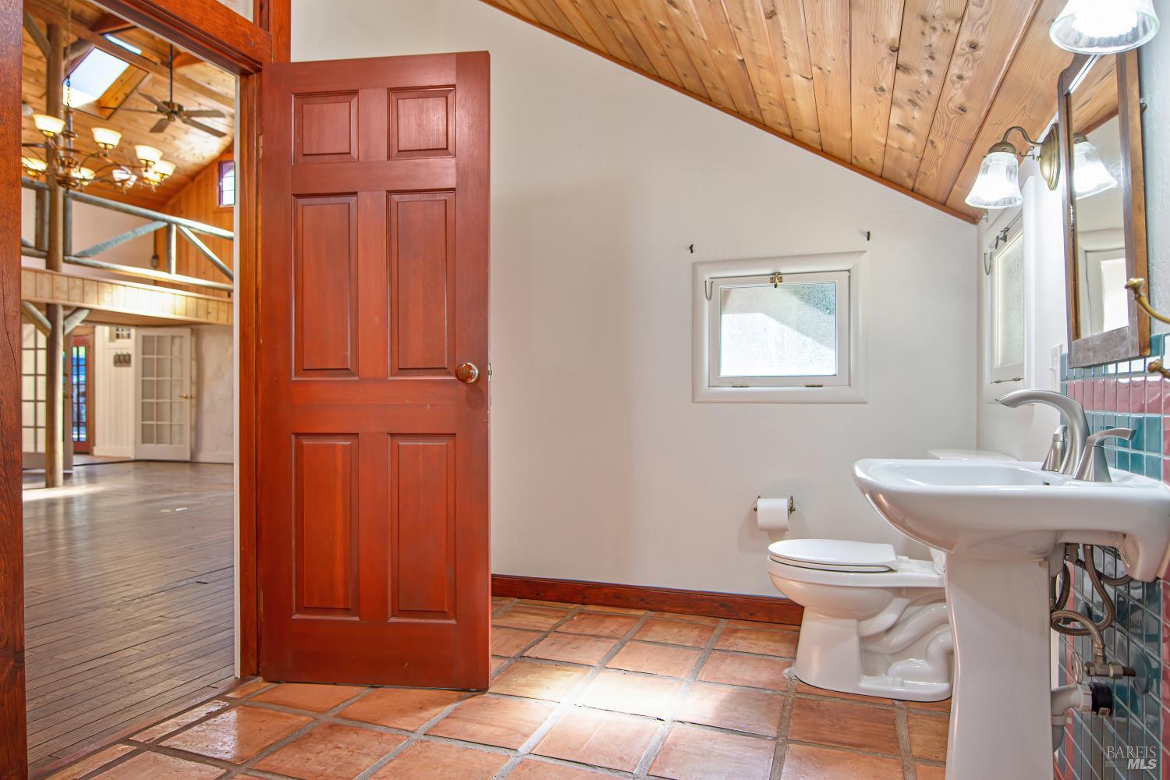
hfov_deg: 81.2
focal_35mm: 21
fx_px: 682
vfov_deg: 59.5
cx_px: 585
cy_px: 390
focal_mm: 14
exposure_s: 1/10
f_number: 2.8
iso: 100
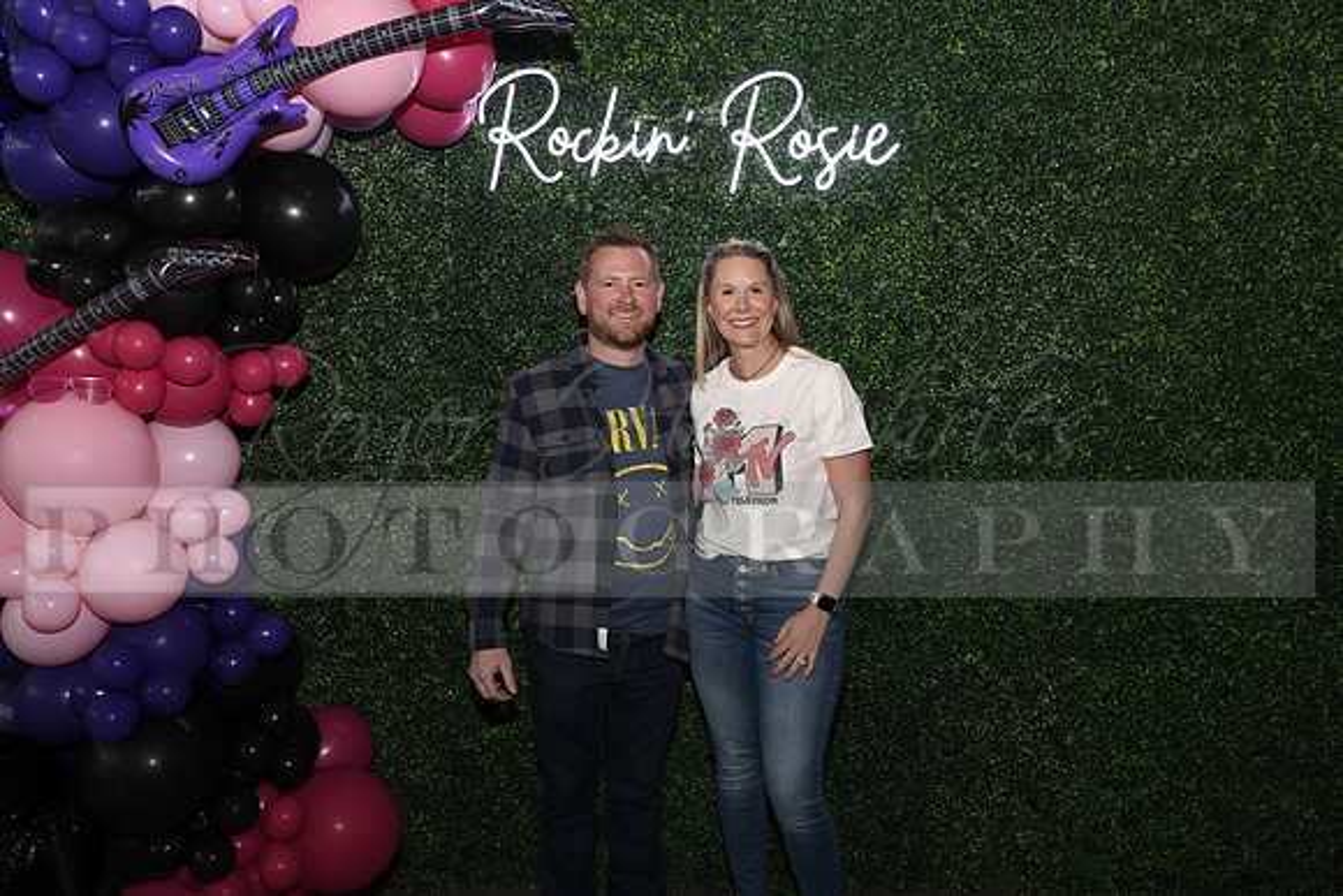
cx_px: 672
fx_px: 1157
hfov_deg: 60.3
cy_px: 448
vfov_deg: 42.3
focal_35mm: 31
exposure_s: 1/60
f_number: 6.3
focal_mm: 31
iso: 500
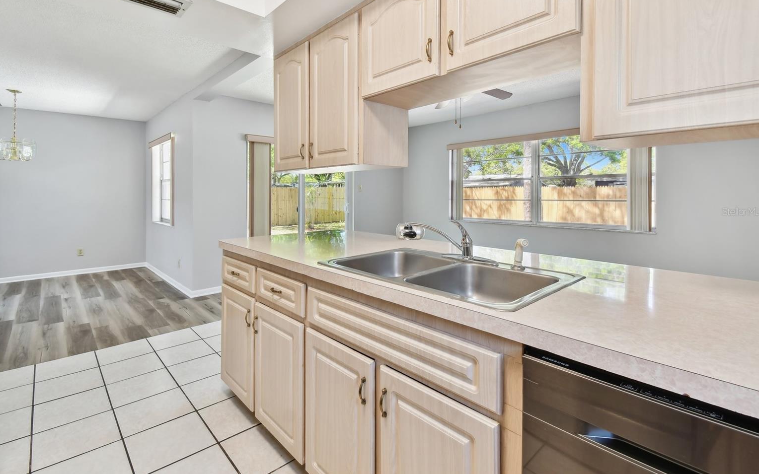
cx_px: 369
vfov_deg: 71.0
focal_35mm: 16
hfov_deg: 97.8
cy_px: 211
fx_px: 331
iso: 100
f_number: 7.1
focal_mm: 10
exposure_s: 1/15
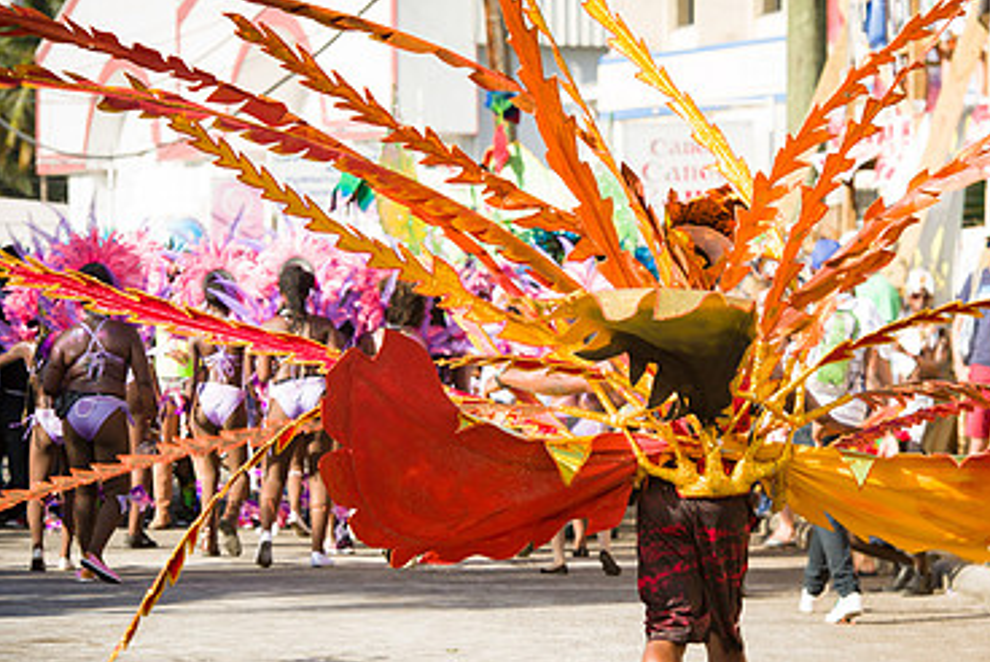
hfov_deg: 10.7
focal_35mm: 192
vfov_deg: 7.2
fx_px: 5284
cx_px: 689
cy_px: 409
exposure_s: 1/200
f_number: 6.3
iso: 100
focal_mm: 122
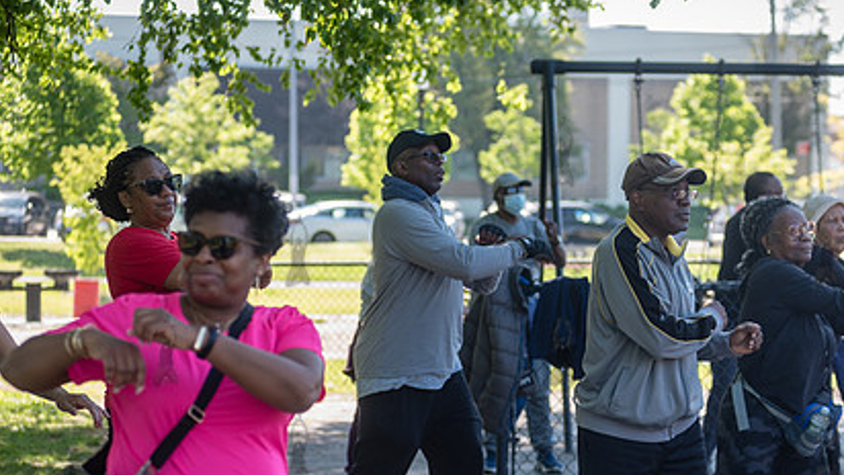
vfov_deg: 10.3
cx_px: 561
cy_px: 349
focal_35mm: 118
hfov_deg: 18.1
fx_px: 2641
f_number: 3.5
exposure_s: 1/320
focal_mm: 80
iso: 200
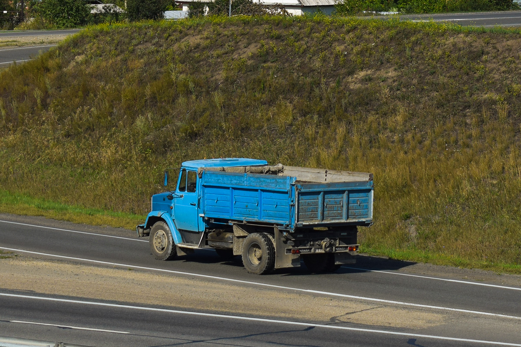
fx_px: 1194
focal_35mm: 82
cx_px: 260
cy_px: 174
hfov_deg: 24.6
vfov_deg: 16.6
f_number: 5.6
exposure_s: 1/1000
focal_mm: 55
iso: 100
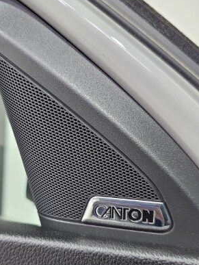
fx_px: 291
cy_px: 165
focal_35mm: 38
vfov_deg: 48.5
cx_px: 86
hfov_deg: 37.7
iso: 500
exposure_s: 1/142
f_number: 1.7
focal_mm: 6.3
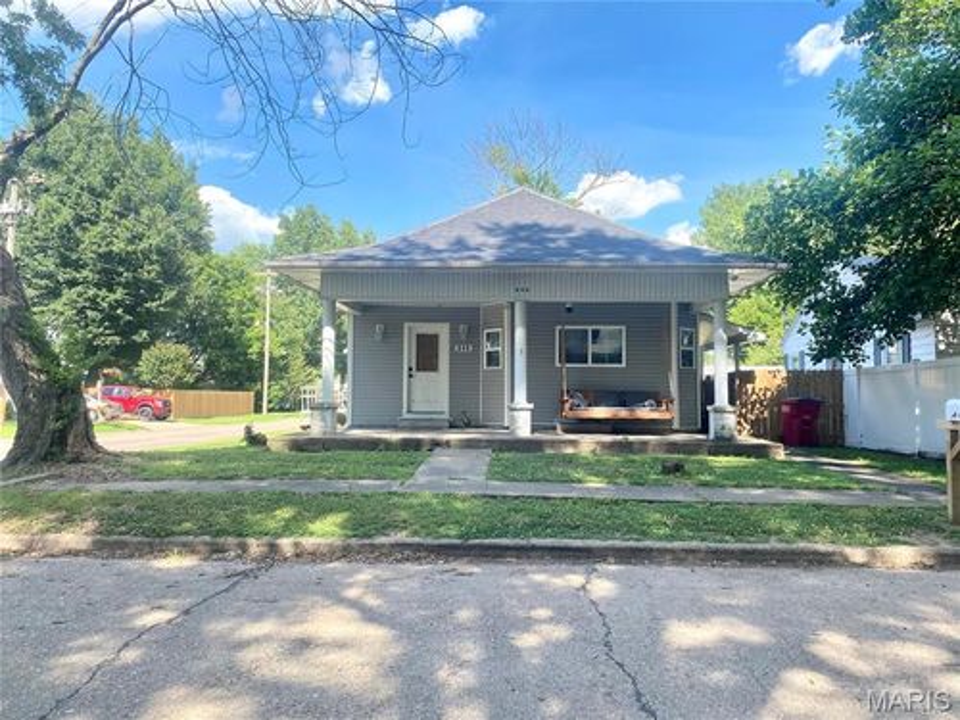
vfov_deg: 53.1
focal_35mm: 26
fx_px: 721
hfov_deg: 67.3
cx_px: 480
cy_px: 360
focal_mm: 4.25
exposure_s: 1/640
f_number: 1.8
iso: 32
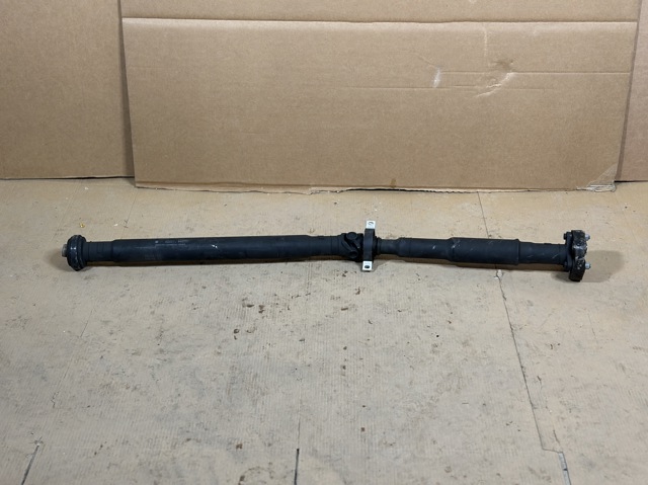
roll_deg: +1.4
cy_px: 242
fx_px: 898
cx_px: 324
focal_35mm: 48
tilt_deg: -31.3
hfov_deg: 39.7
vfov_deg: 30.2
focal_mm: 6.86
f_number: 1.78
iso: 160
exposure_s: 1/50
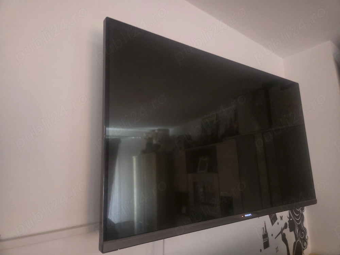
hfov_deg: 73.9
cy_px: 128
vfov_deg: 58.9
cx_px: 170
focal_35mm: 23
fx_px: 226
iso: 1250
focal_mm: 5.4
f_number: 1.8
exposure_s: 1/16.7
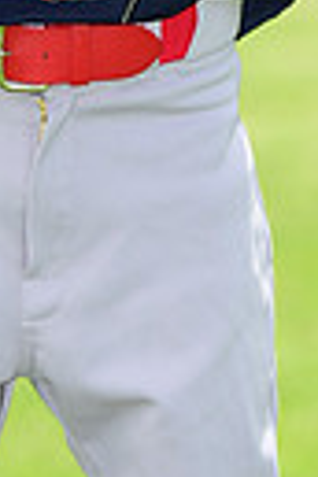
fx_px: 10122
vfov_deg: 2.7
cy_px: -473
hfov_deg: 1.8
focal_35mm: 764
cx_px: 146
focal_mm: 170
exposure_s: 1/320
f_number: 4.5
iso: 125
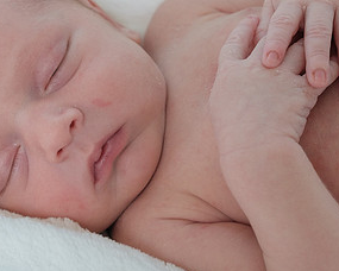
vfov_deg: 15.5
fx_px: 993
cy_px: 142
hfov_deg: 19.2
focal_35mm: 99
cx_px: 66
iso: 800
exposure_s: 1/180
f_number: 4
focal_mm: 25.7
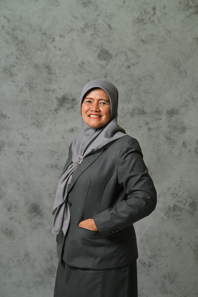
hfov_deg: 16.0
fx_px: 702
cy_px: 148
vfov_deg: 23.9
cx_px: 99
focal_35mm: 85
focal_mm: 85
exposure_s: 1/125
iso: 250
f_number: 8
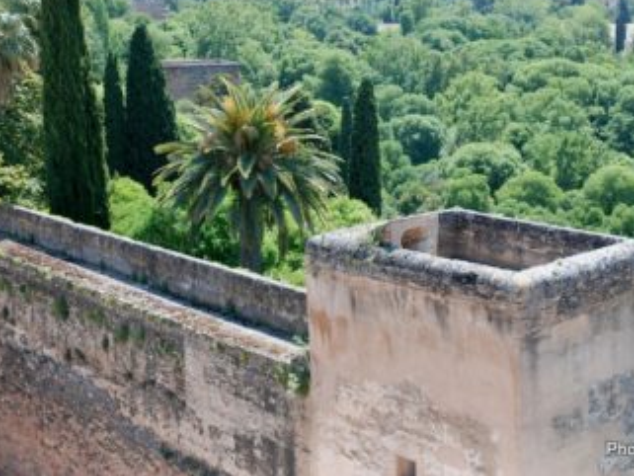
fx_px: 1113
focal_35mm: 61
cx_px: 419
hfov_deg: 31.6
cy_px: 147
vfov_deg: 24.0
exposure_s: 1/125
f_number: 5.6
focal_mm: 27
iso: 100
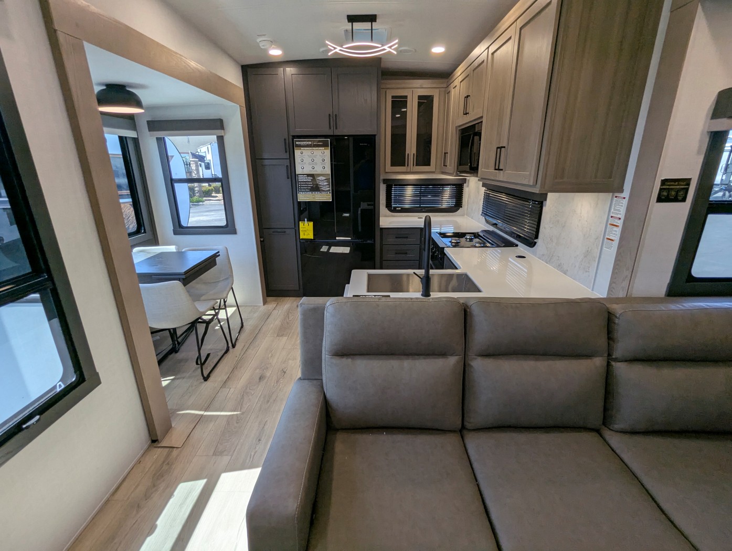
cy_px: 276
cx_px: 366
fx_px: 339
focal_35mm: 16
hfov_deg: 94.4
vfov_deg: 78.2
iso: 57
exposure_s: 1/163
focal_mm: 2.35
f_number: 2.2
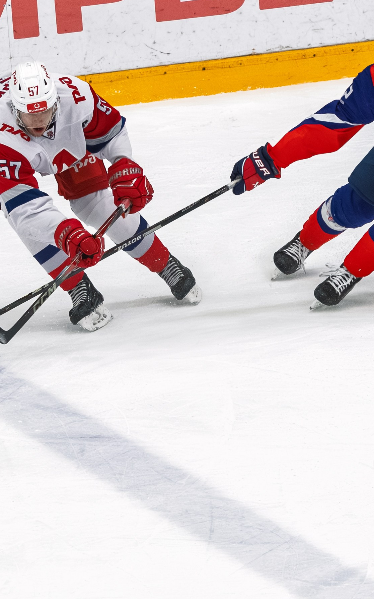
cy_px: 194
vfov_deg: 4.4
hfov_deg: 2.8
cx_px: 163
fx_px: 7778
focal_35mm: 477
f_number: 5.6
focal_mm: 140
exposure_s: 1/1250
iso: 2500
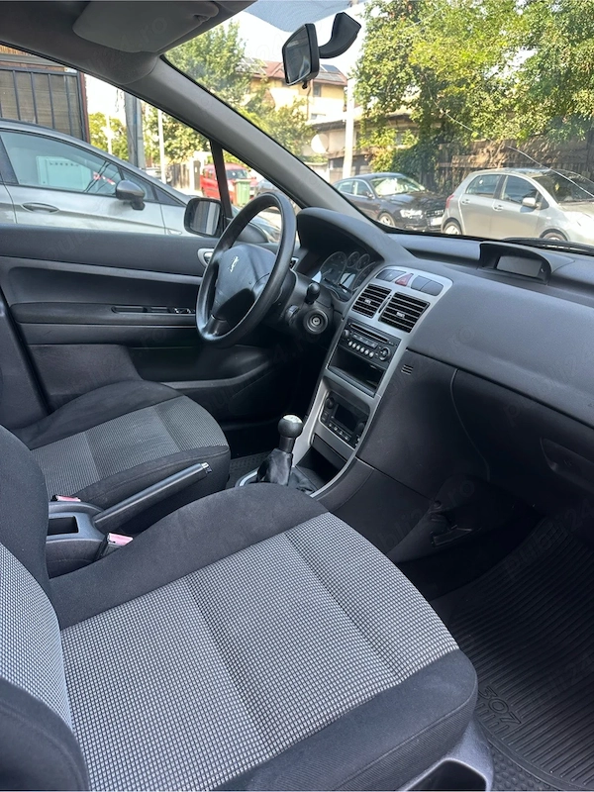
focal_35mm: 24
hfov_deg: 56.8
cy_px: 396
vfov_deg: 71.6
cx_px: 297
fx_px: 549
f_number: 1.78
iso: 64
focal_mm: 6.86
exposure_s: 1/137
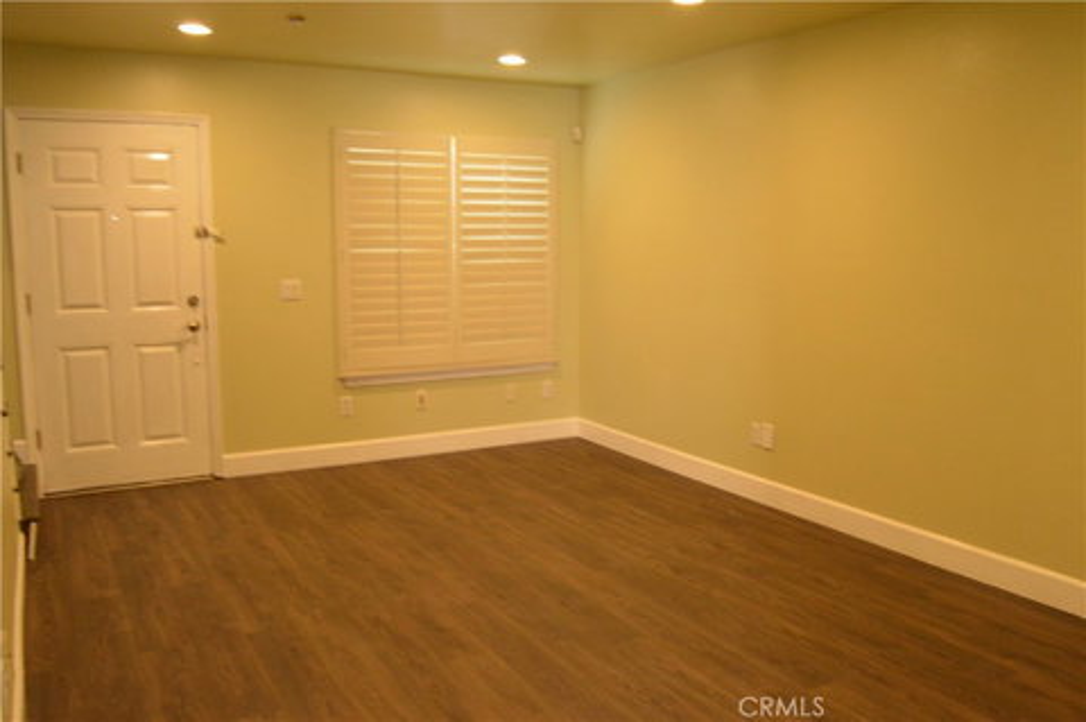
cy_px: 361
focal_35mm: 28
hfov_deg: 64.6
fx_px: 859
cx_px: 543
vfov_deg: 45.6
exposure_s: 1/40
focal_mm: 19
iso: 1600
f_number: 5.6
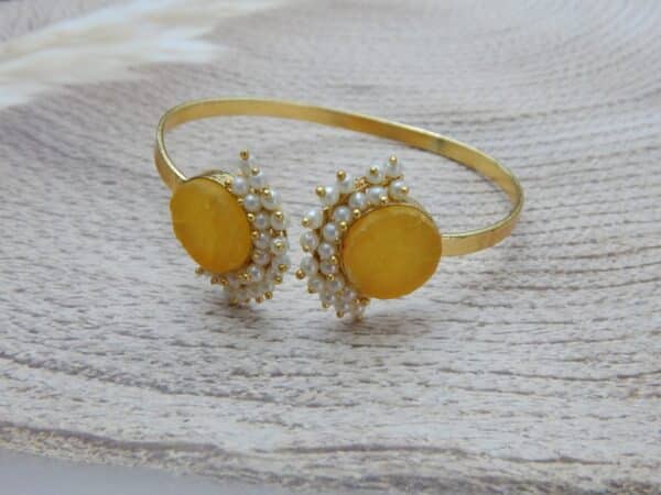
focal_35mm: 31
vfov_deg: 45.4
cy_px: 248
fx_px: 592
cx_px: 330
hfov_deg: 58.4
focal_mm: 5.6
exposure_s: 1/30
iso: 220
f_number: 3.2
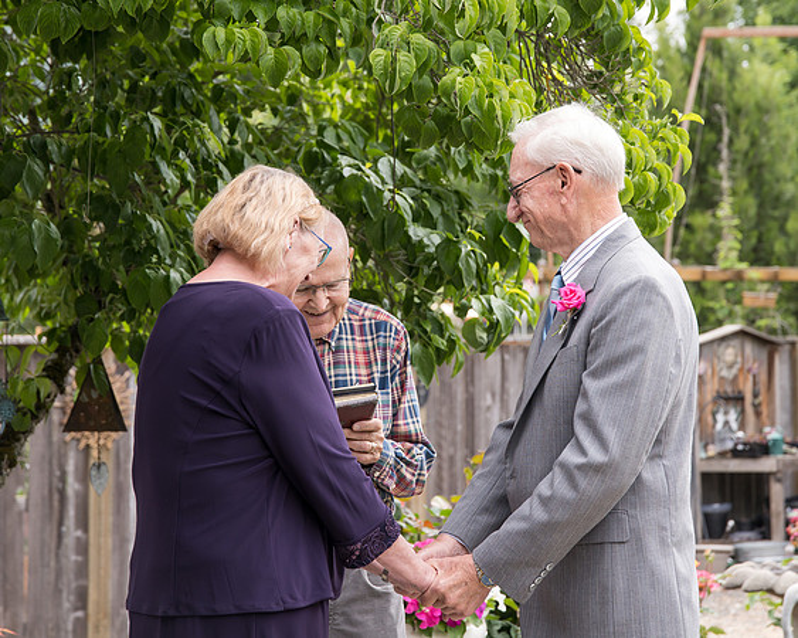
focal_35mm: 91
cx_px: 445
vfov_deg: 16.8
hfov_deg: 21.0
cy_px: 223
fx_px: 2153
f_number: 4.5
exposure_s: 1/500
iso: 400
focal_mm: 62
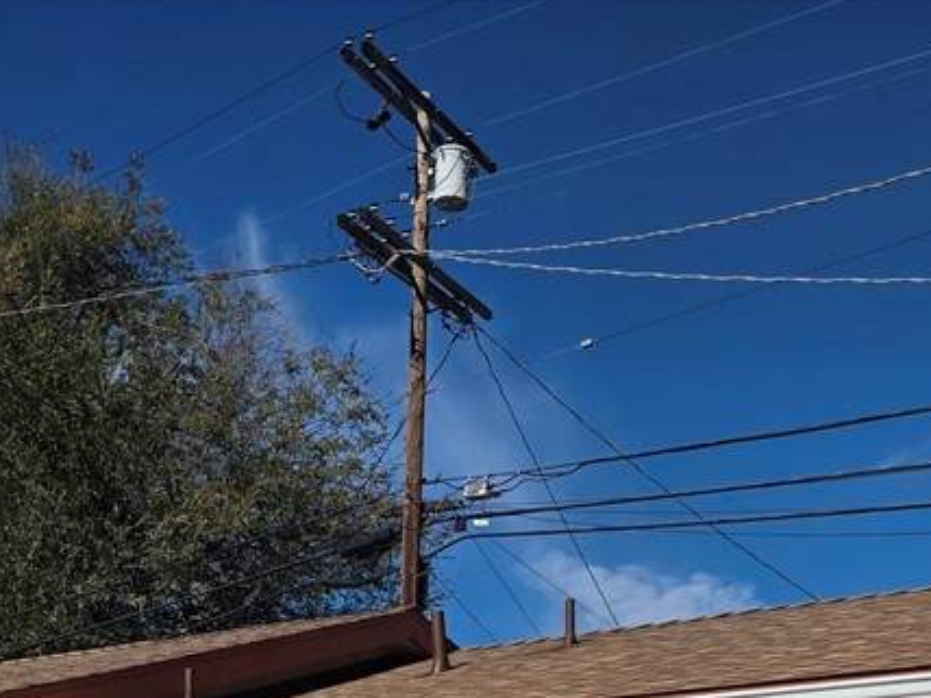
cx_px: 476
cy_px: 822
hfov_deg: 34.9
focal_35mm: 55
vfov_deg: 24.3
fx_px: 1479
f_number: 1.7
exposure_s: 1/7944
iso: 40
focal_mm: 6.25
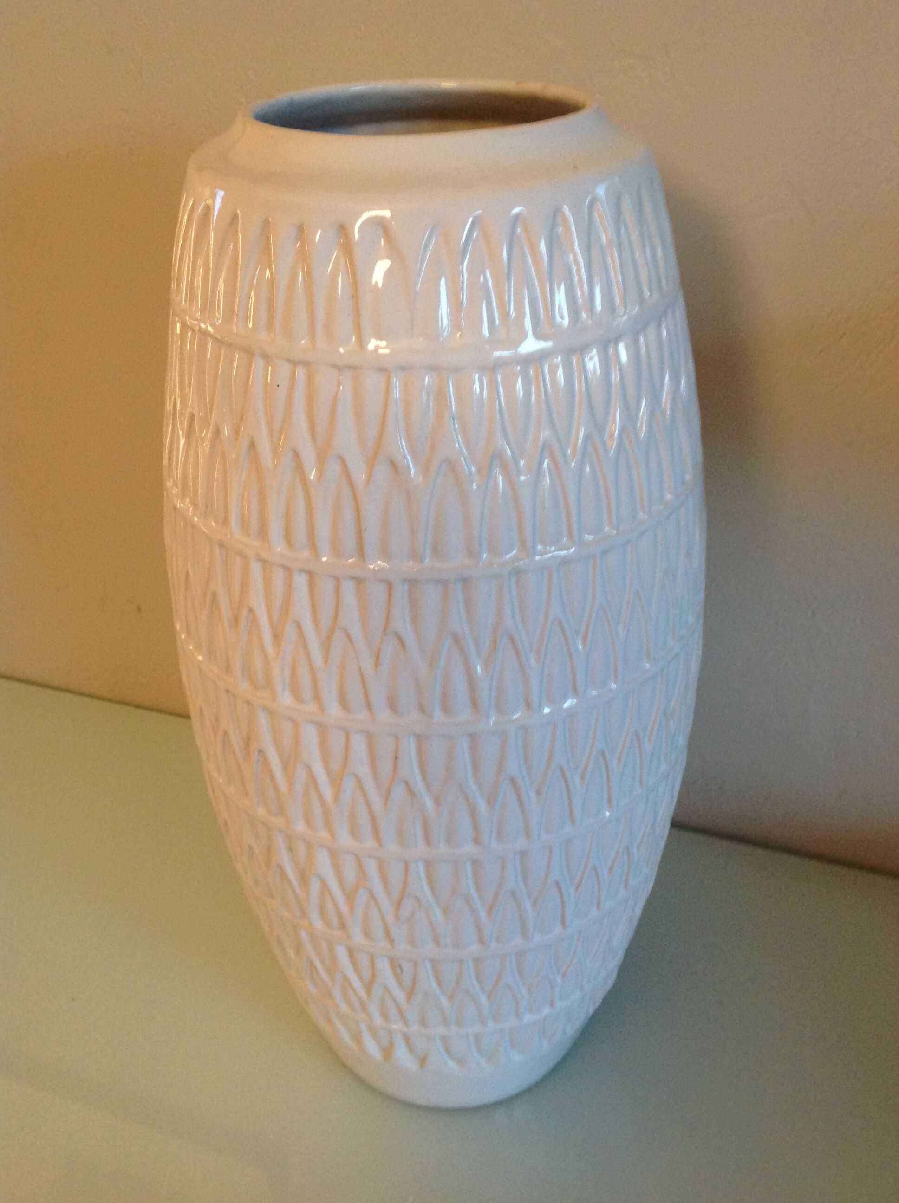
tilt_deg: -32.4
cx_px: 450
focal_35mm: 35
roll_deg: +3.1
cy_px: 602
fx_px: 1215
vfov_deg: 52.7
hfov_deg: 40.6
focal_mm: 4.28
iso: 200
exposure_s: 1/15
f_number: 2.4
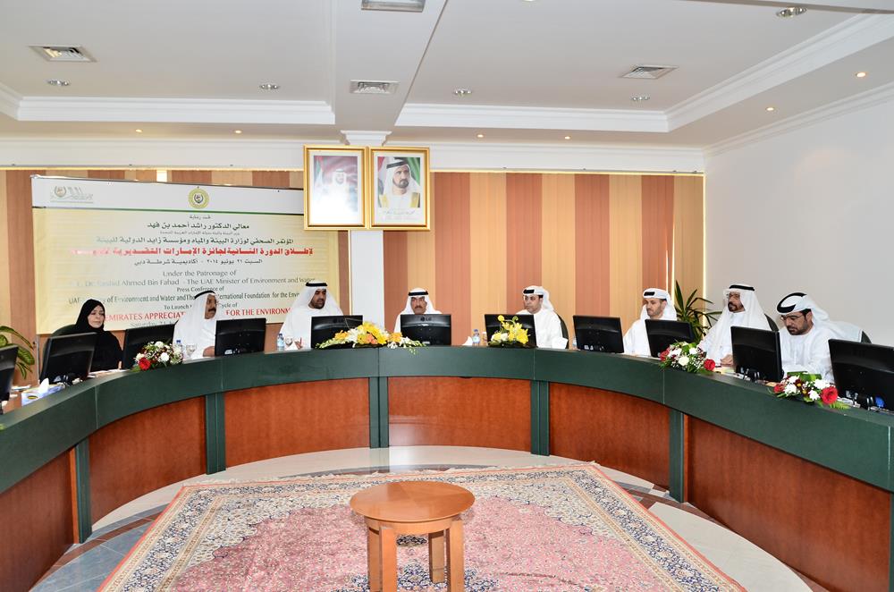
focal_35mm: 27
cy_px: 296
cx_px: 447
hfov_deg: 67.5
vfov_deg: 47.7
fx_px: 669
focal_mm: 18
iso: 800
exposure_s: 1/60
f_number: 7.1
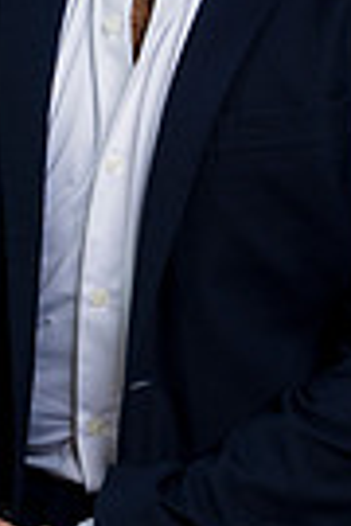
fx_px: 4139
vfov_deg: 7.3
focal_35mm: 283
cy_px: 199
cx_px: 211
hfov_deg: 4.9
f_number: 5
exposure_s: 1/200
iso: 125
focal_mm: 85
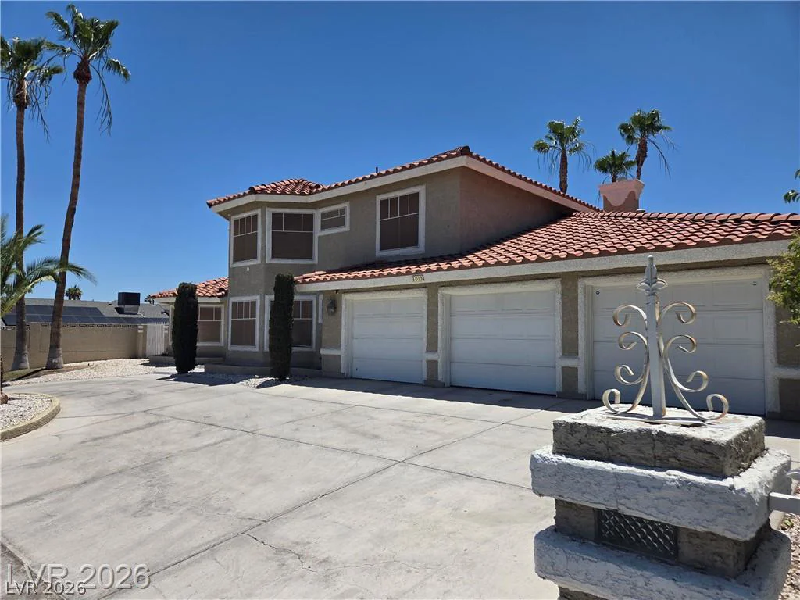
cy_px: 300
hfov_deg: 73.9
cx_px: 400
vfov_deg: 58.9
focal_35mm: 23
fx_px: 532
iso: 80
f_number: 1.8
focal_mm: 5.4
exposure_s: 1/7891
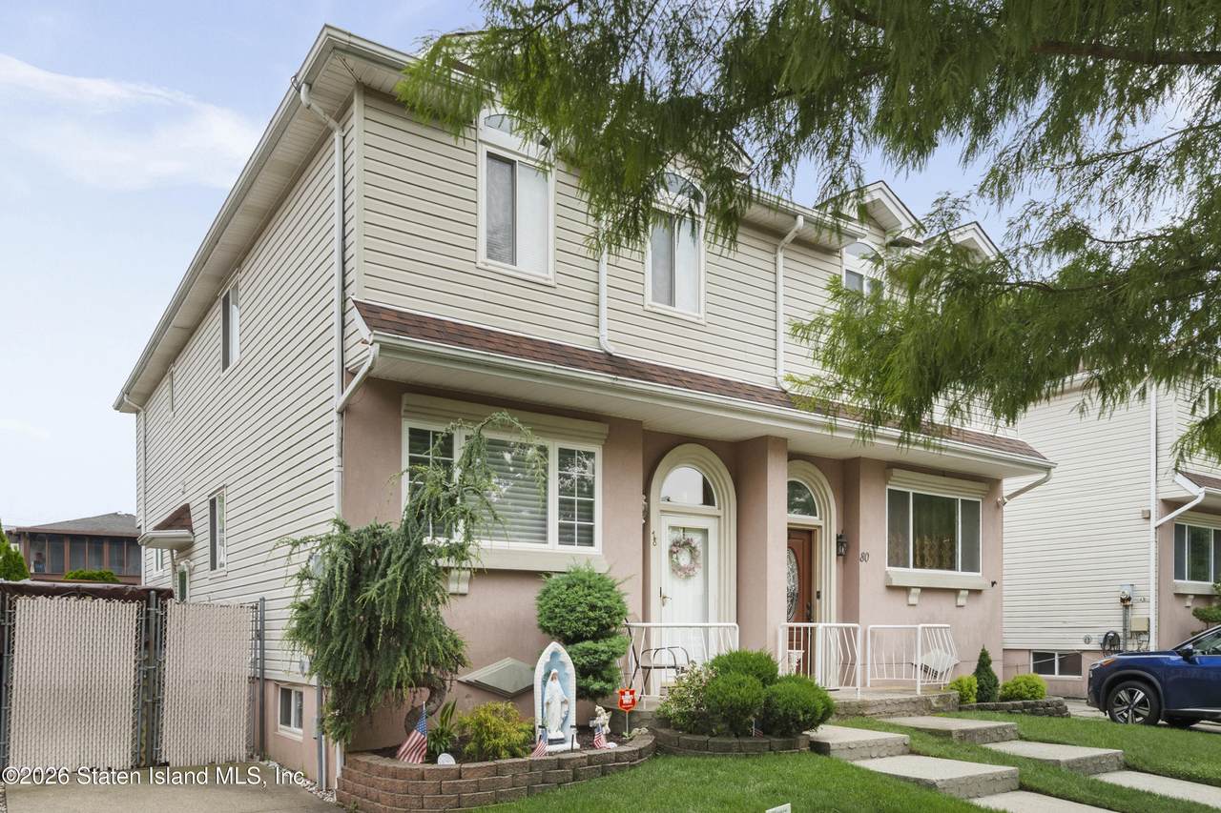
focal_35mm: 24
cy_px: 406
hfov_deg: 73.8
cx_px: 610
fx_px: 814
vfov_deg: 53.1
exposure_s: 1/125
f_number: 14
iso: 800
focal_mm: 24
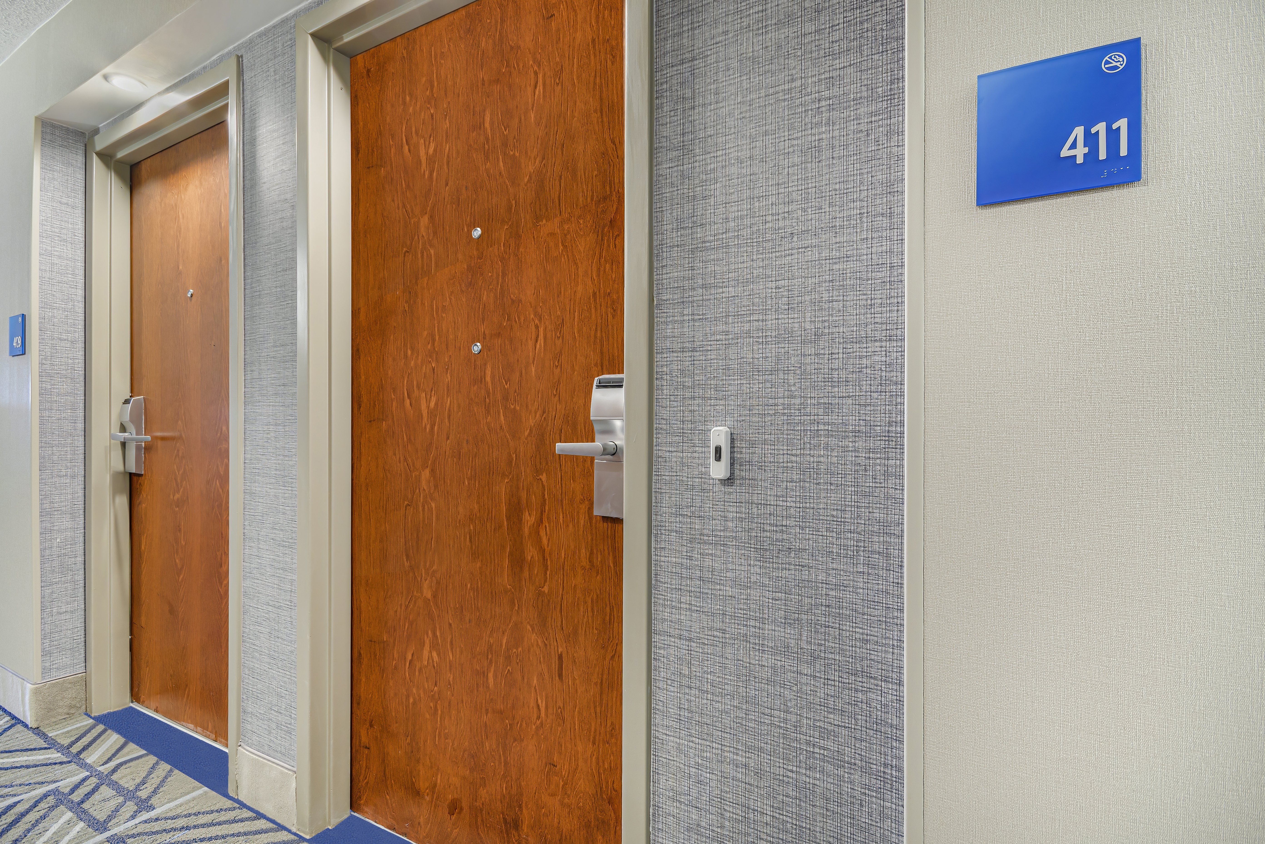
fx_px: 606
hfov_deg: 92.4
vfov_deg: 69.7
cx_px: 632
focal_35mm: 17
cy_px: 422
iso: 320
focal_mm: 11.5
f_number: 9
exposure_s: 2
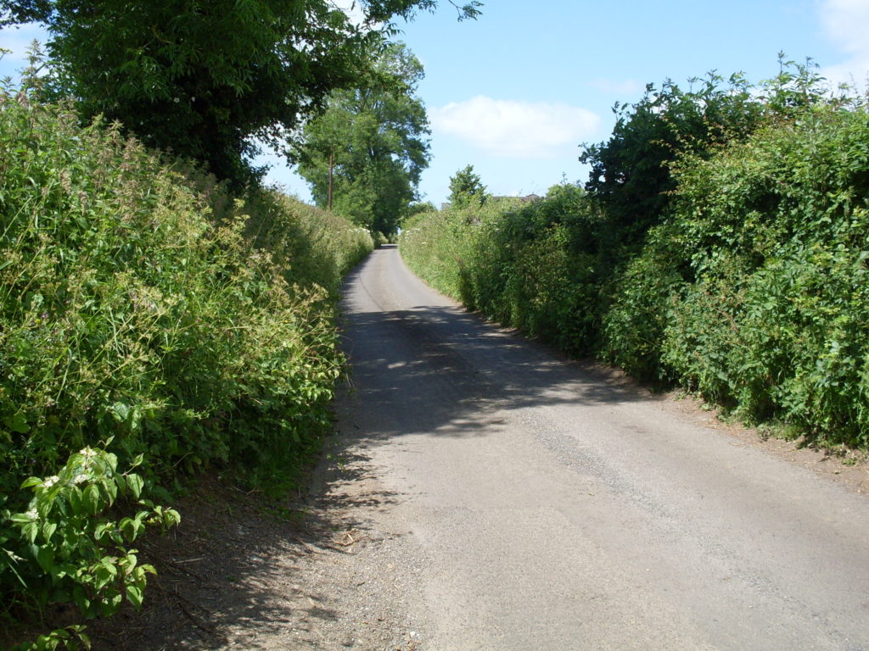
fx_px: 954
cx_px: 434
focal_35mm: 38
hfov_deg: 49.0
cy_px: 326
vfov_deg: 37.7
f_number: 8.4
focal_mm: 6.3
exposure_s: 1/125
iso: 80
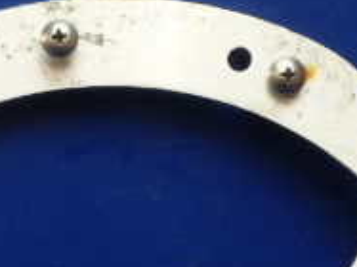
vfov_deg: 14.4
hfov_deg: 20.1
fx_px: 989
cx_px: 50
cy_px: 399
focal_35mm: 96
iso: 250
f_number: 3.9
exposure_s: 1/30
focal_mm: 5
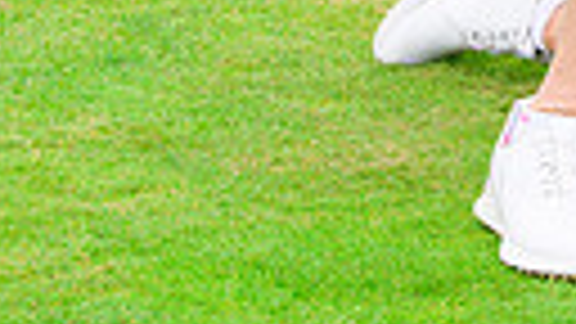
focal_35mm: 371
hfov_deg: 5.8
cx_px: 535
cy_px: -544
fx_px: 5666
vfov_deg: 3.2
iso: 200
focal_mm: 70
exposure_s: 1/250
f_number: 4
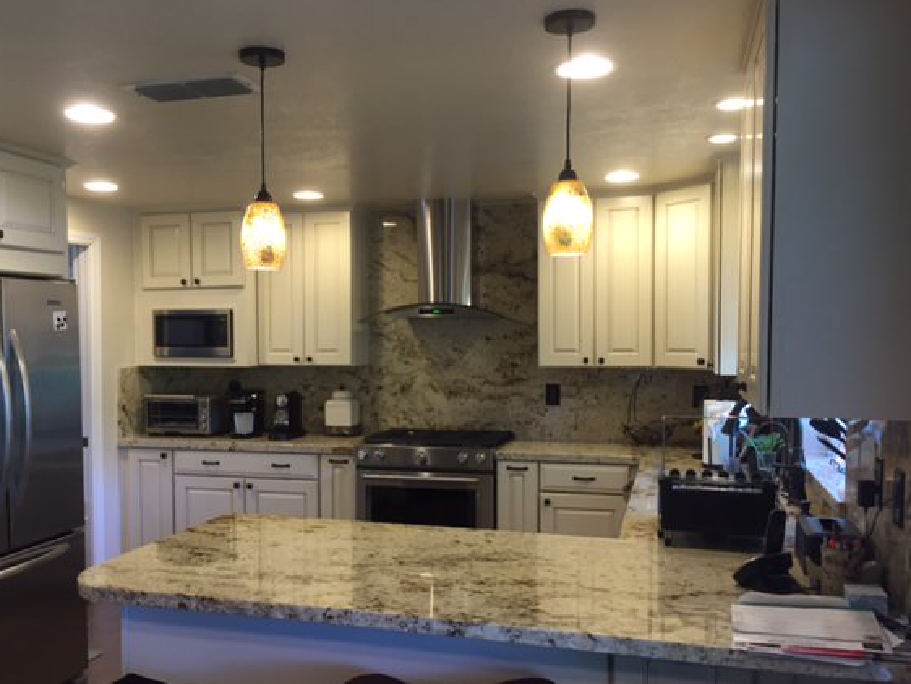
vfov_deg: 42.9
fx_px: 869
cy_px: 379
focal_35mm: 33
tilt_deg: -4.2
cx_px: 405
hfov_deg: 55.2
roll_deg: -0.8
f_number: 2.2
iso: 80
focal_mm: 4.15
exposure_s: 1/30
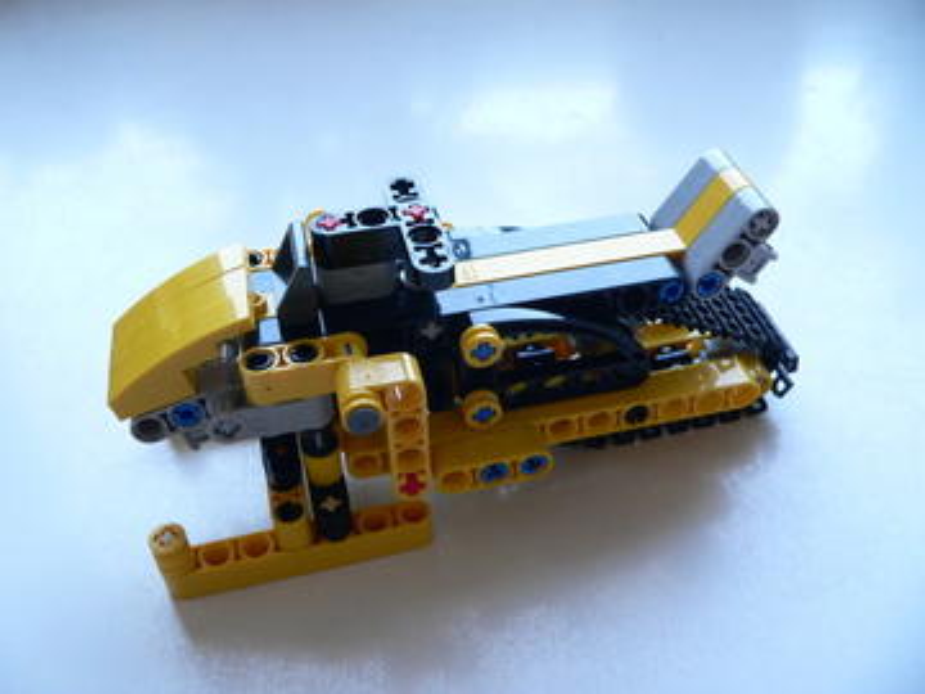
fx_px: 962
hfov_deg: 51.4
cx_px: 462
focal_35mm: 36
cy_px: 347
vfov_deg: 39.7
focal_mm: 6
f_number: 2.8
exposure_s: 1/40
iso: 200
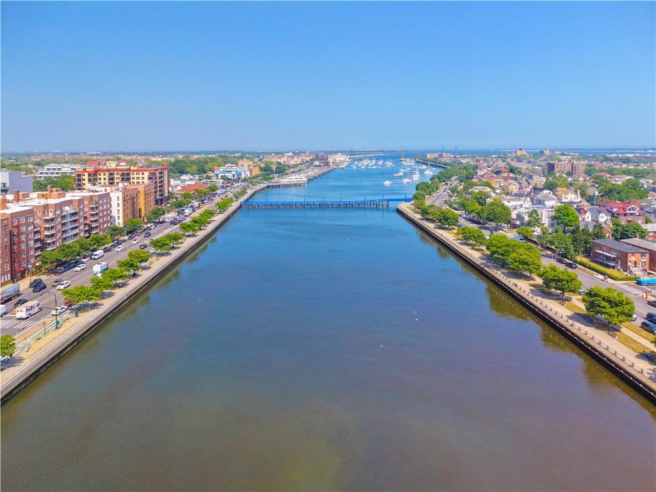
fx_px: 455
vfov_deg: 56.8
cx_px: 328
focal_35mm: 24
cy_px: 246
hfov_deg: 71.6
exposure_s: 1/2000
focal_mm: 8.67
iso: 200
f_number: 1.8
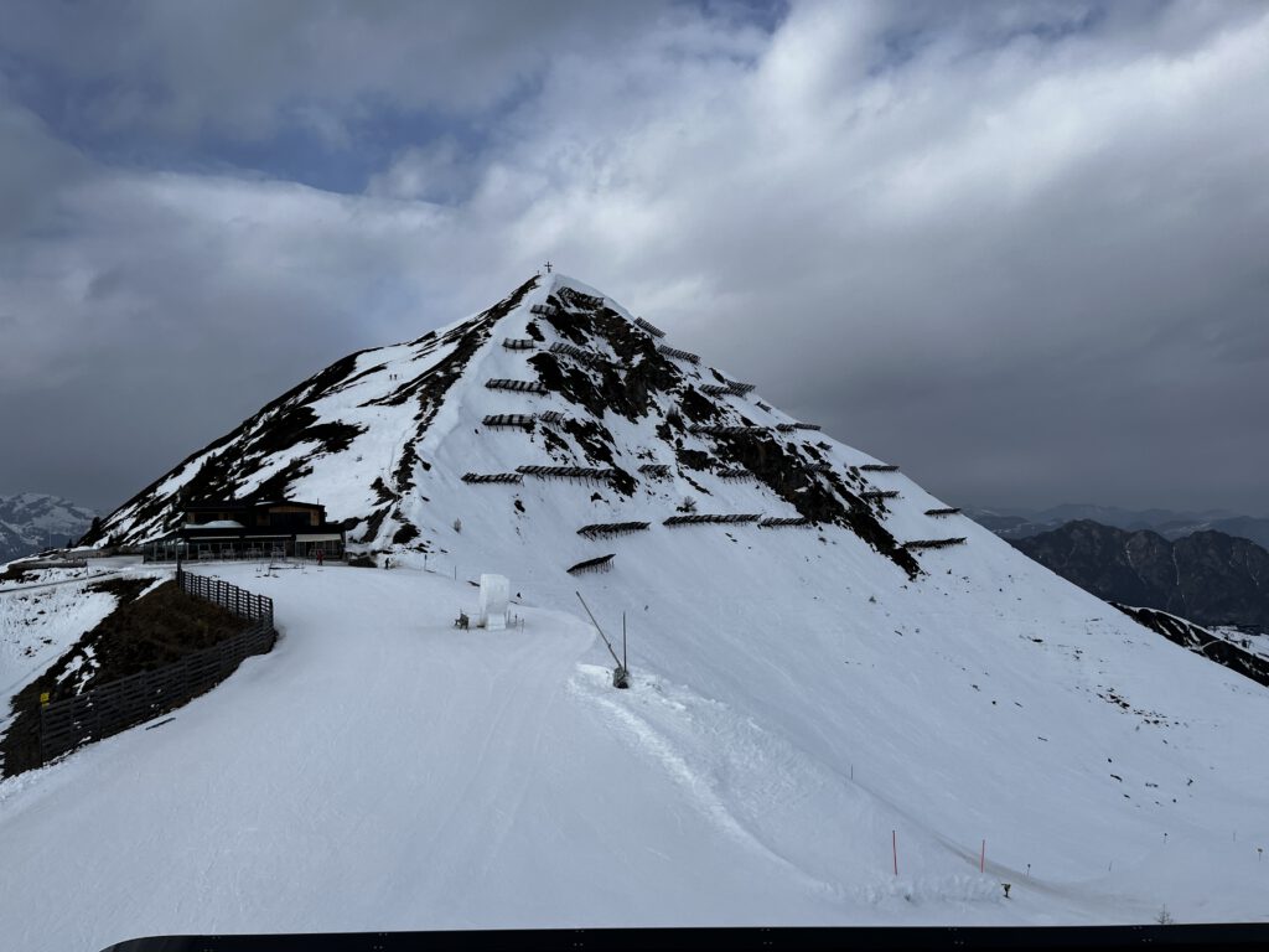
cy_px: 476
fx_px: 953
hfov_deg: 67.3
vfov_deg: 53.1
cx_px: 634
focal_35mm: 26
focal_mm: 5.1
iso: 50
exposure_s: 1/5556
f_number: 1.6
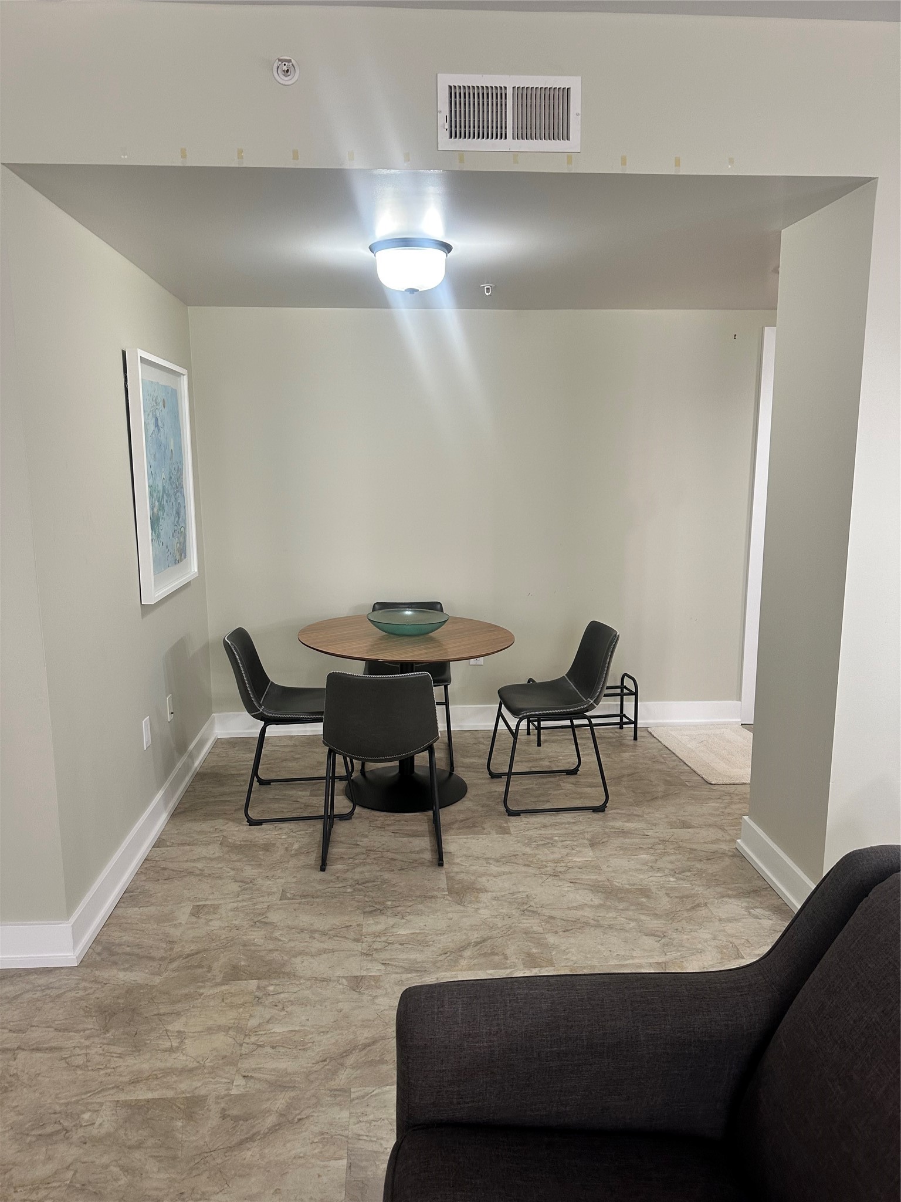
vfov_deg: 71.6
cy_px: 601
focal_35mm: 24
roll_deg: -1.0
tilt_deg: -9.2
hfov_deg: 56.8
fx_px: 833
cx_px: 450
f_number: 1.78
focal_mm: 6.86
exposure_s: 1/60
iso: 160
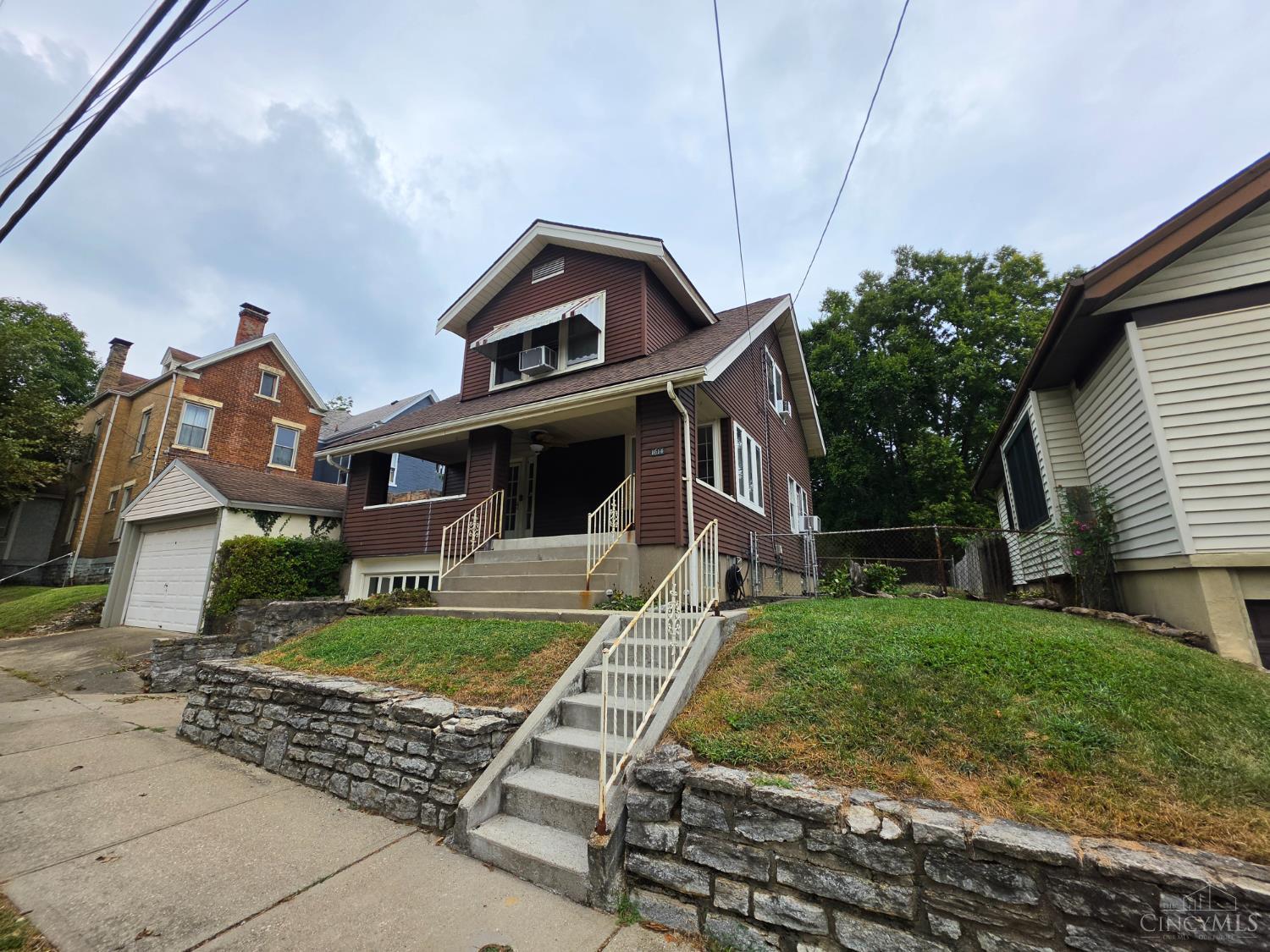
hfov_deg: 106.2
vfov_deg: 89.9
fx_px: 477
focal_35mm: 13
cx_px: 635
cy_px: 476
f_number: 1.9
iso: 32
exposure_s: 1/1946
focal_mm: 2.2
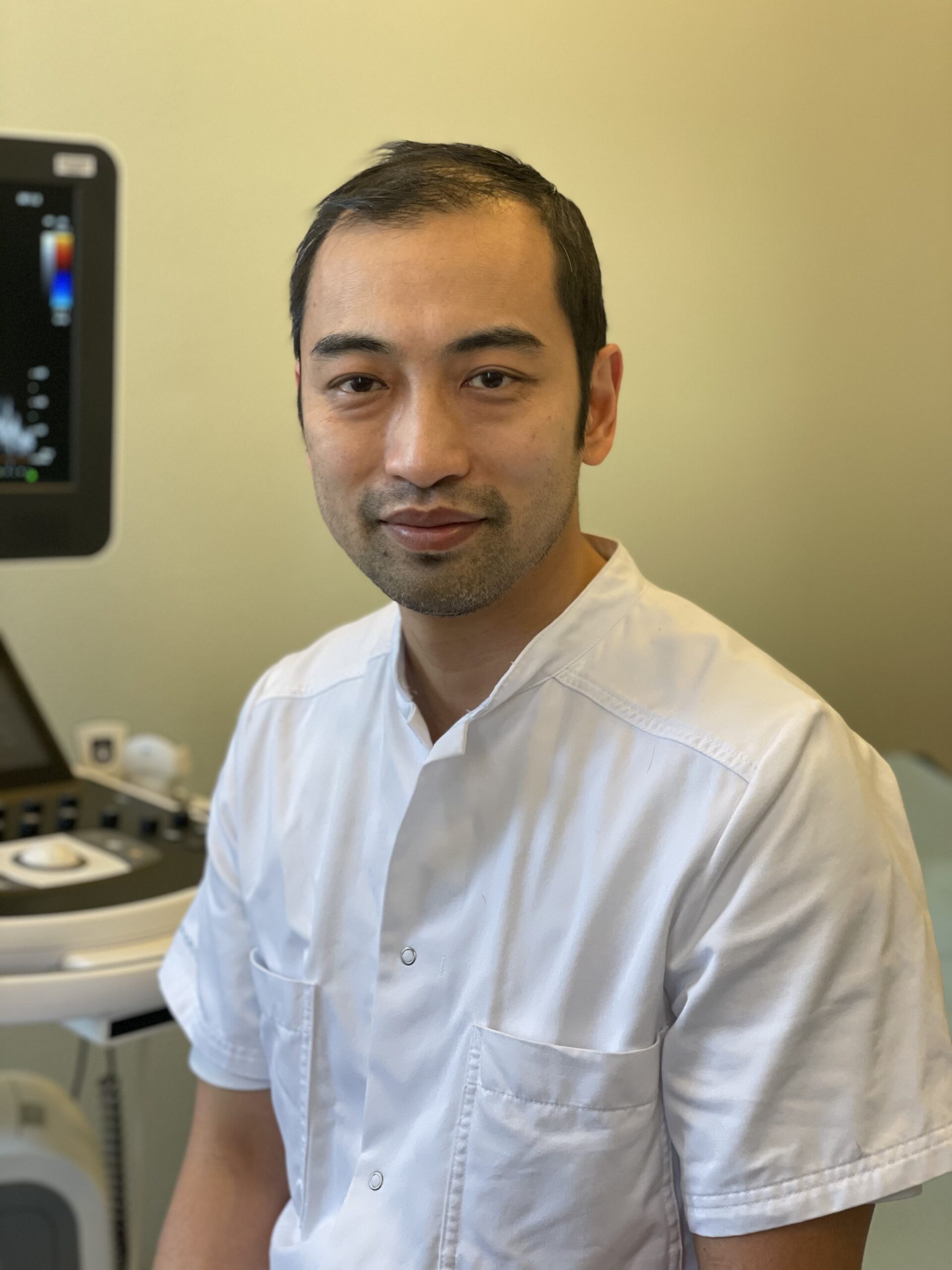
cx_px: 476
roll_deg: +1.5
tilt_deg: -2.8
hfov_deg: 28.0
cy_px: 635
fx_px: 1907
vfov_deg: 36.8
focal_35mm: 52
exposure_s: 1/100
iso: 200
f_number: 2
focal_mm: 6
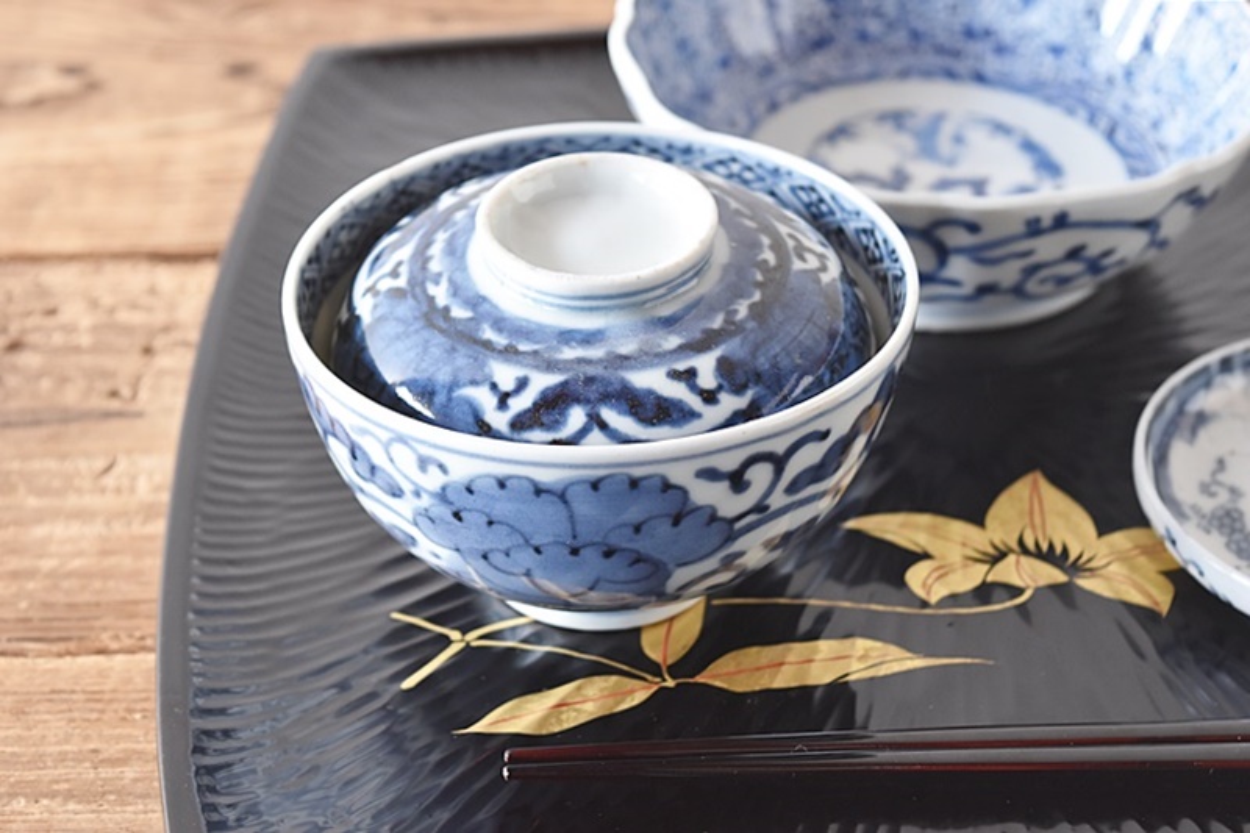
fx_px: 2708
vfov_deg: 17.5
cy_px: 416
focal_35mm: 78
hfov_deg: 26.0
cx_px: 625
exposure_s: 1/8
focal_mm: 52
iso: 800
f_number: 5.6
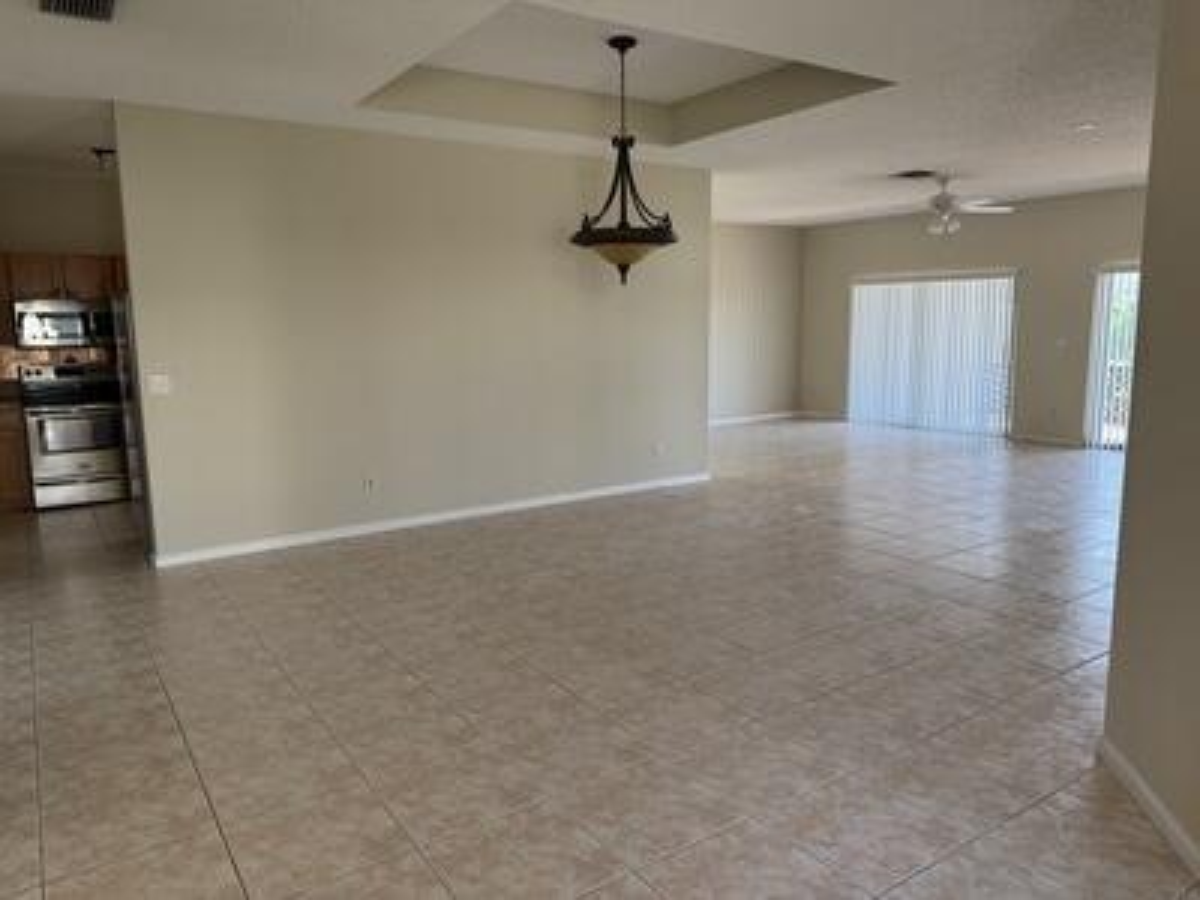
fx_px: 832
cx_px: 600
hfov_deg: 71.6
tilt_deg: -7.8
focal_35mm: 24
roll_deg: +0.4
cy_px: 450
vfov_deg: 56.8
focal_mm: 6.76
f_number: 1.78
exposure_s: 1/120
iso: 125
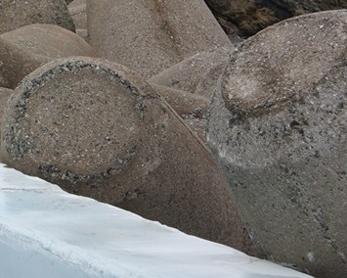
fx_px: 1900
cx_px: -508
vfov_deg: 7.9
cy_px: -340
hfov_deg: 9.3
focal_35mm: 185
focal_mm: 35
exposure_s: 1/100
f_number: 16
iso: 400
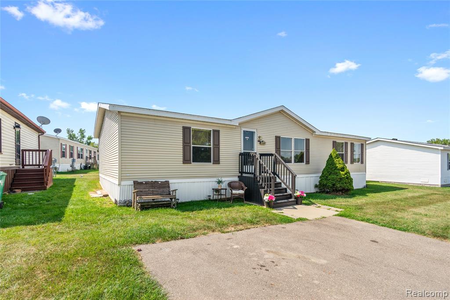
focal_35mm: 17
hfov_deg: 93.3
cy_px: 150
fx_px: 213
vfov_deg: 70.5
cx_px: 225
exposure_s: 1/400
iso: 320
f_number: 9
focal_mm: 17
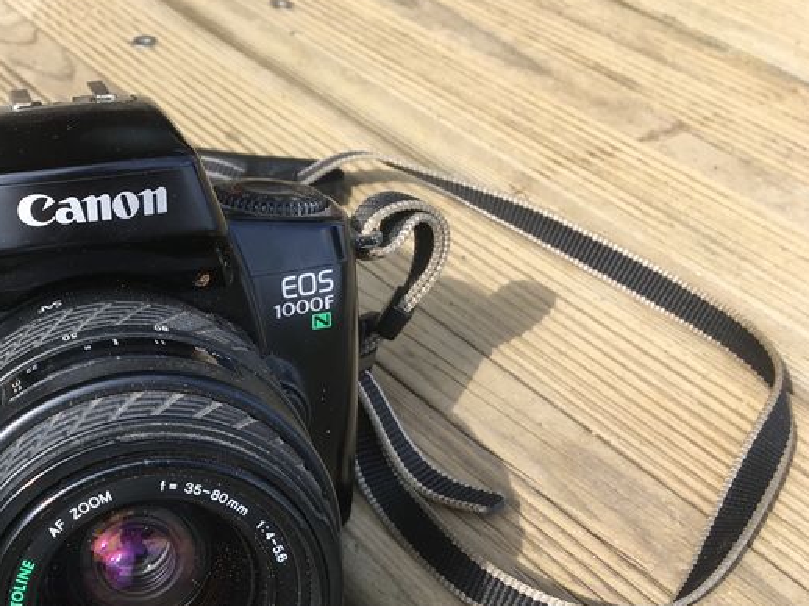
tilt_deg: -40.9
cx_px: 73
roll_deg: +2.4
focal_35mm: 56
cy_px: 465
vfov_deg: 25.7
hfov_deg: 32.6
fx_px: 1308
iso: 25
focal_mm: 4.15
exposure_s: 1/349
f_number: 2.2
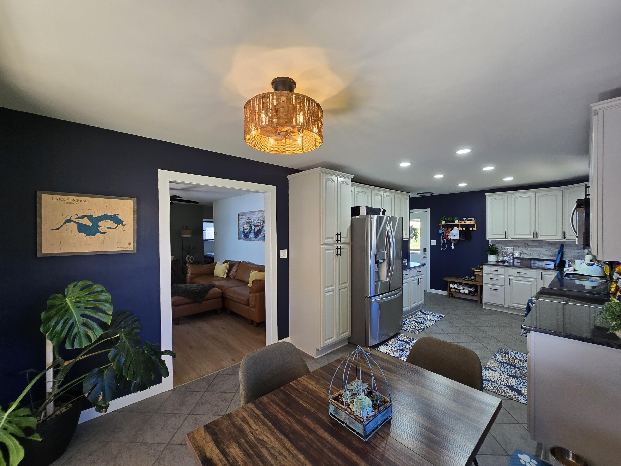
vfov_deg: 89.9
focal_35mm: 13
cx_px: 310
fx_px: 233
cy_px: 233
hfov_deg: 106.2
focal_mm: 2.2
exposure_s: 1/60
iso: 80
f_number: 2.2
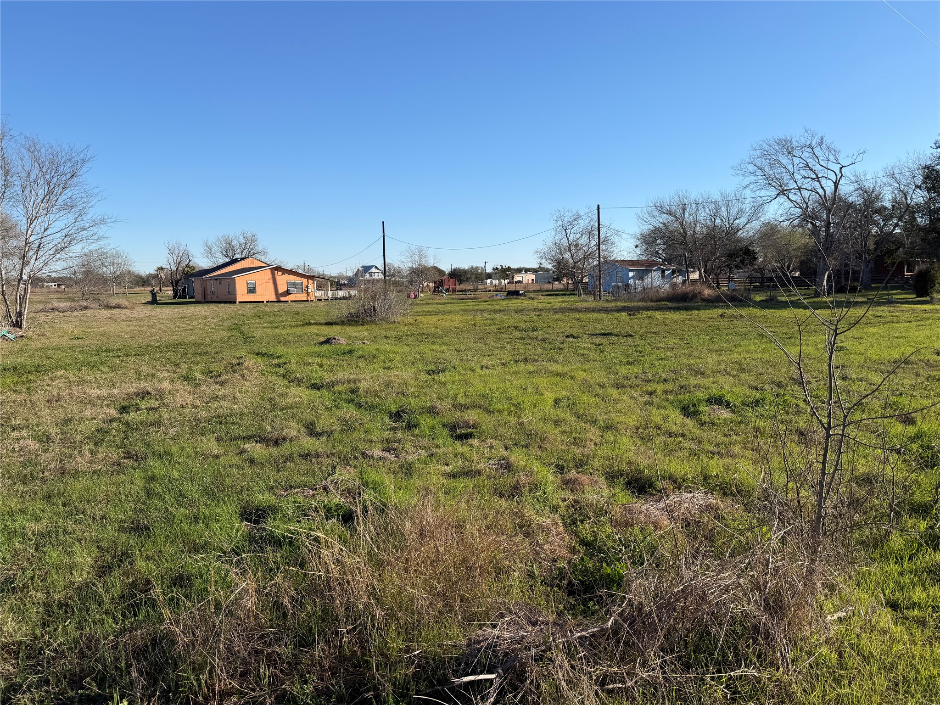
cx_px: 470
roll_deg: +0.7
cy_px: 352
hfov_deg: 71.6
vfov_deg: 56.8
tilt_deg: -8.1
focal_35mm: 24
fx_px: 652
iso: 80
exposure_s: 1/4405
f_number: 1.78
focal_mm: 6.76
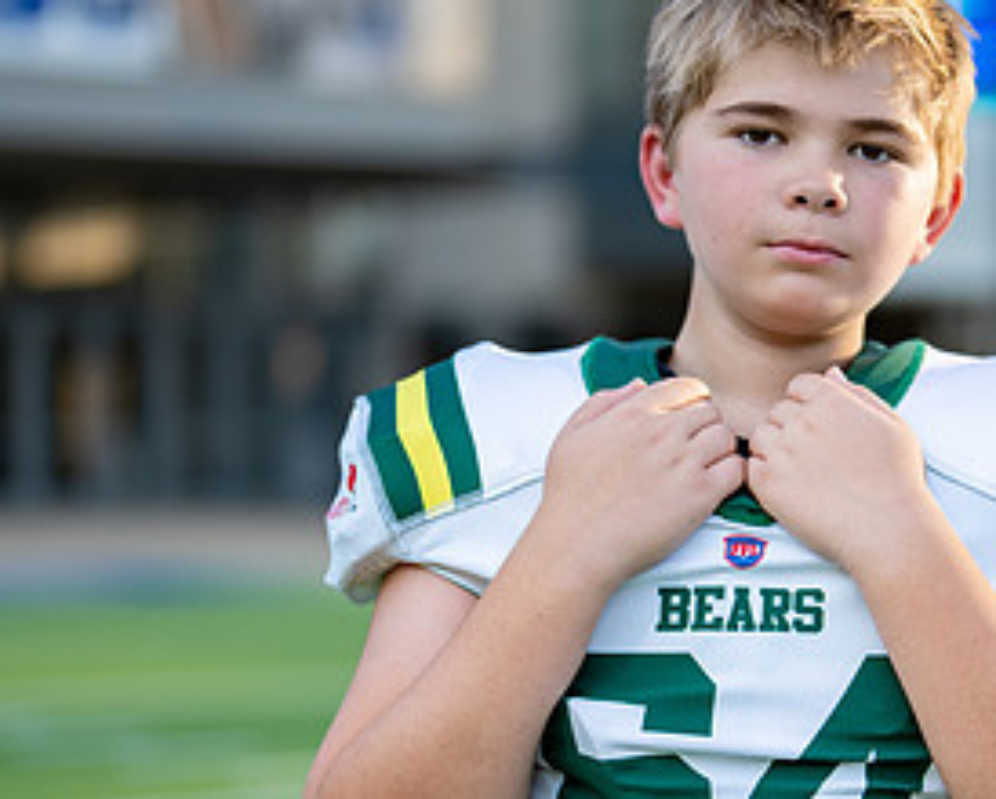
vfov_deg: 11.9
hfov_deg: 14.7
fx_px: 3838
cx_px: 824
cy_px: 544
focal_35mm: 130
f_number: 1.2
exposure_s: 1/2500
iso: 100
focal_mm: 50
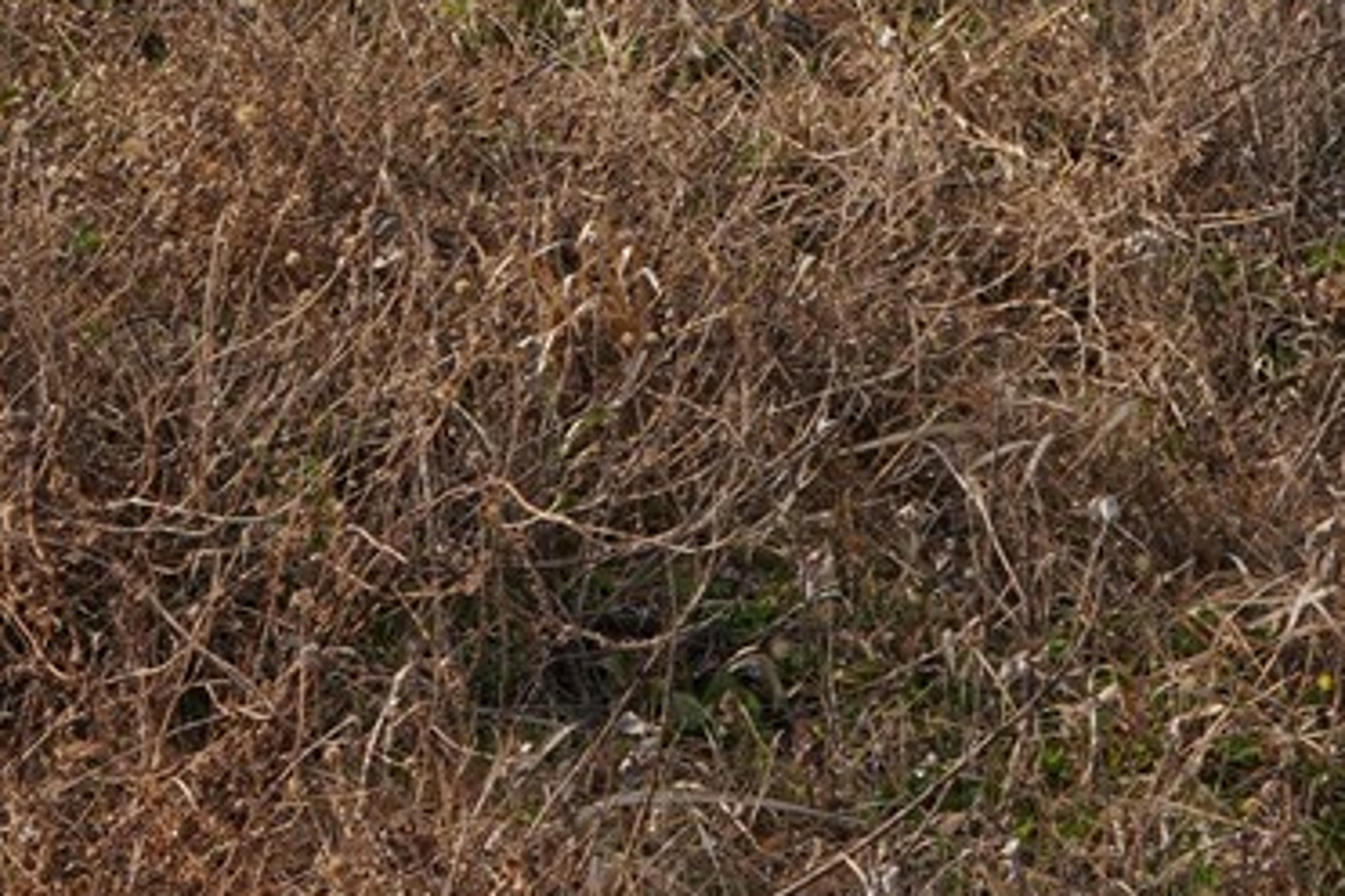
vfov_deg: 7.0
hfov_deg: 10.9
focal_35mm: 188
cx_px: 672
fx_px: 7023
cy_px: -1102
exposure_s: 1/100
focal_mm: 35
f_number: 13
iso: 100
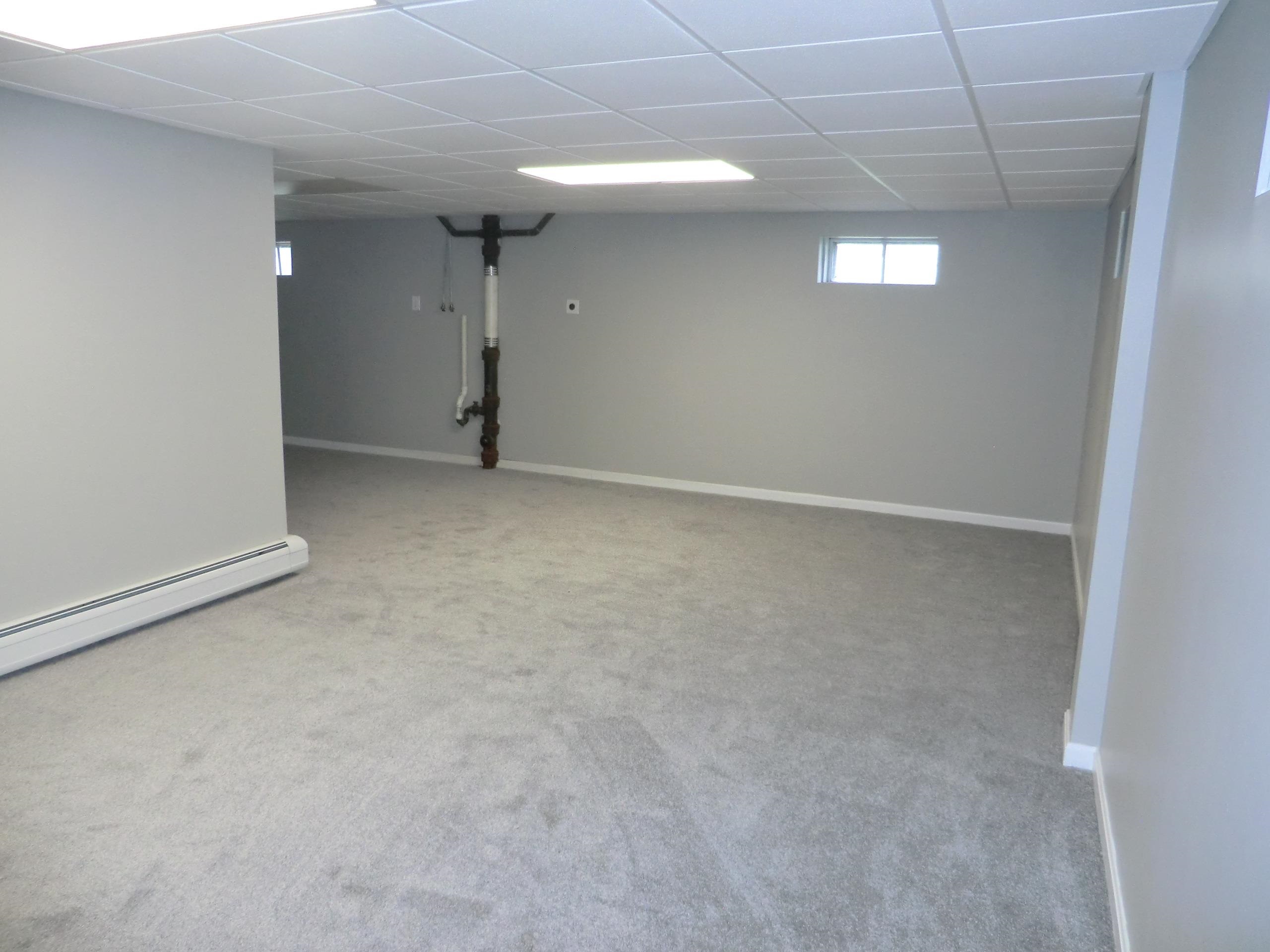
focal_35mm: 24
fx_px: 881
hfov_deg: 71.6
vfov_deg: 56.8
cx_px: 635
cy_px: 476
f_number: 3.2
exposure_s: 1/60
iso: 320
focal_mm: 4.3
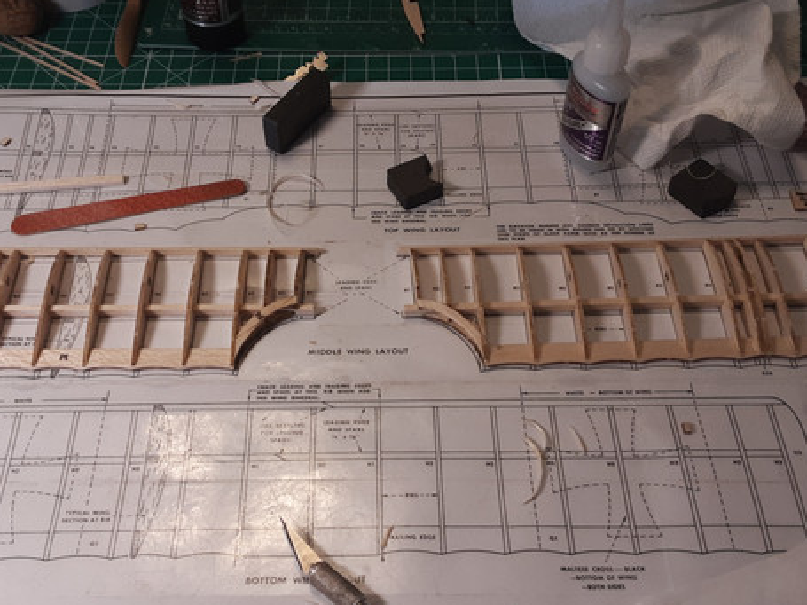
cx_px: 362
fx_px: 886
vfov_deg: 37.6
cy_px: 362
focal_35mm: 38
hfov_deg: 48.9
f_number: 1.9
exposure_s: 1/40
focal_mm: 2.91
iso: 64
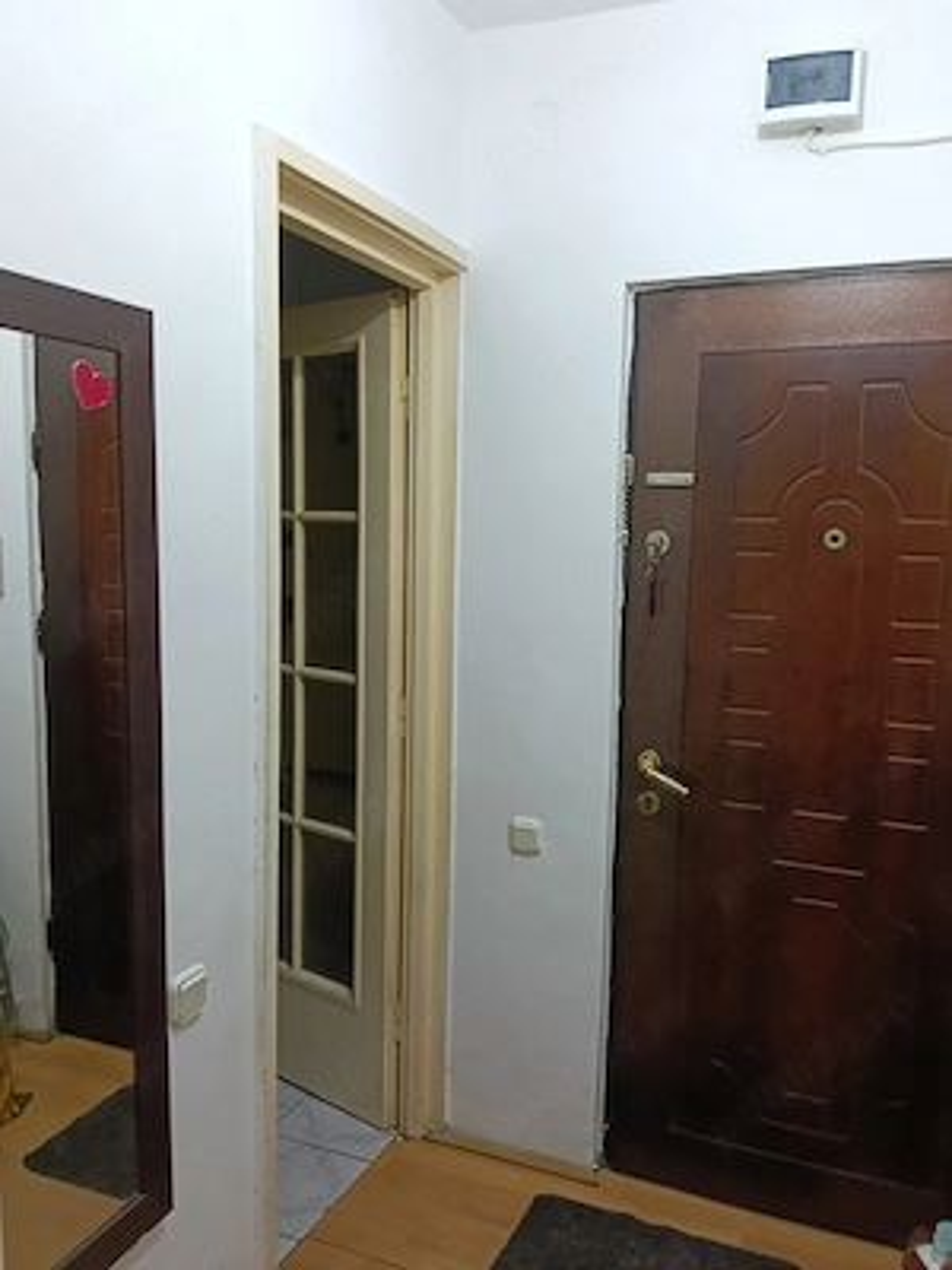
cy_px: 635
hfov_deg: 51.4
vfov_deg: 65.3
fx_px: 990
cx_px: 476
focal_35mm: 27
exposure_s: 1/33.3
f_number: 1.8
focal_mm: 3.98
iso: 400
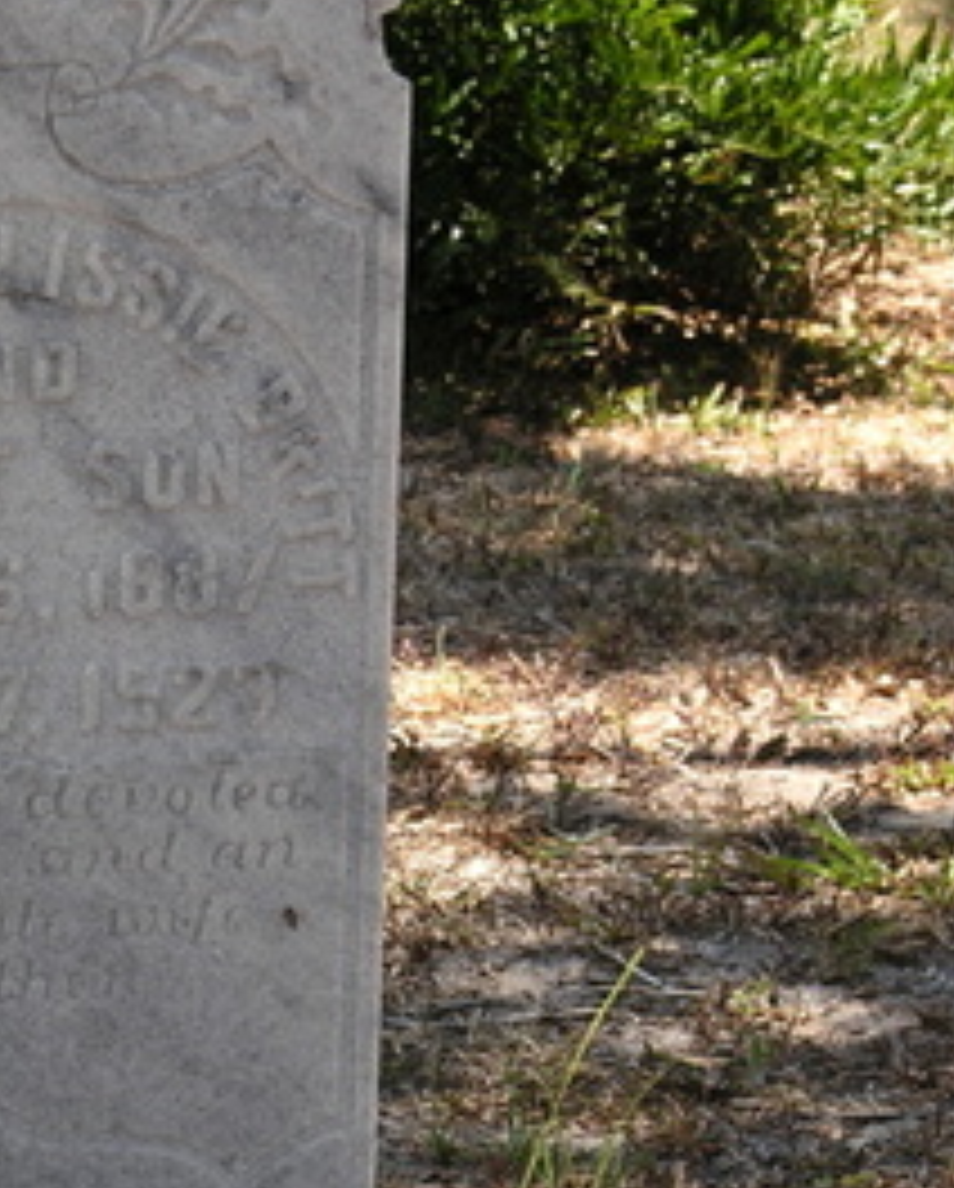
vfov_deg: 9.3
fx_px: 7254
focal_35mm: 206
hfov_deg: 7.5
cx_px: 106
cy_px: 914
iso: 50
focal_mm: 24
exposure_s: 1/112
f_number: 5
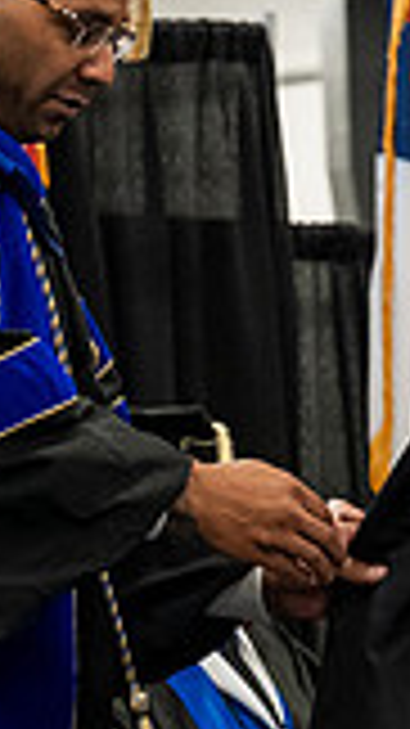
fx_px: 5088
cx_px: 81
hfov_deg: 4.6
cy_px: 385
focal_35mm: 263
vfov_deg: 8.2
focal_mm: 70
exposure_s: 1/250
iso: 6400
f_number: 5
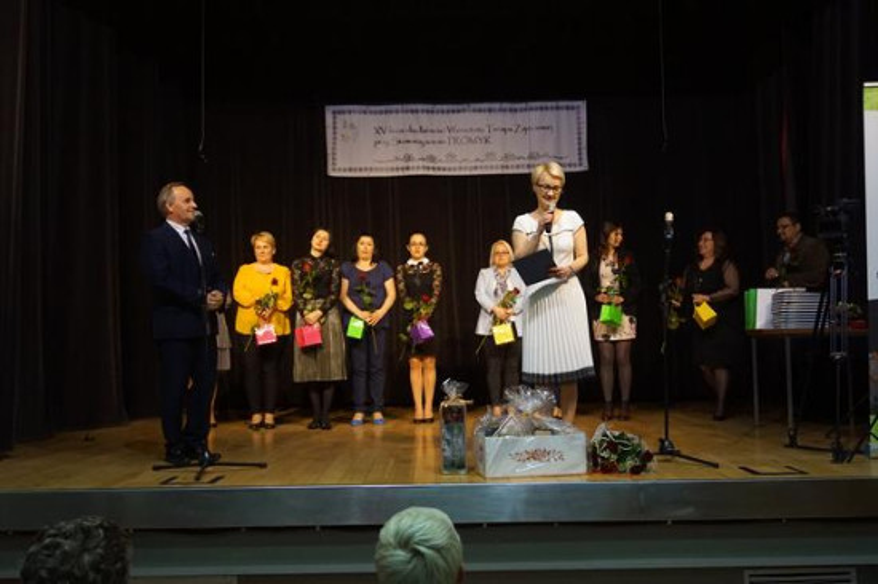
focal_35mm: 38
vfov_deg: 35.5
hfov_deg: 51.3
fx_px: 914
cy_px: 292
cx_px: 439
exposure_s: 1/160
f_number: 4.5
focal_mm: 25
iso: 2000
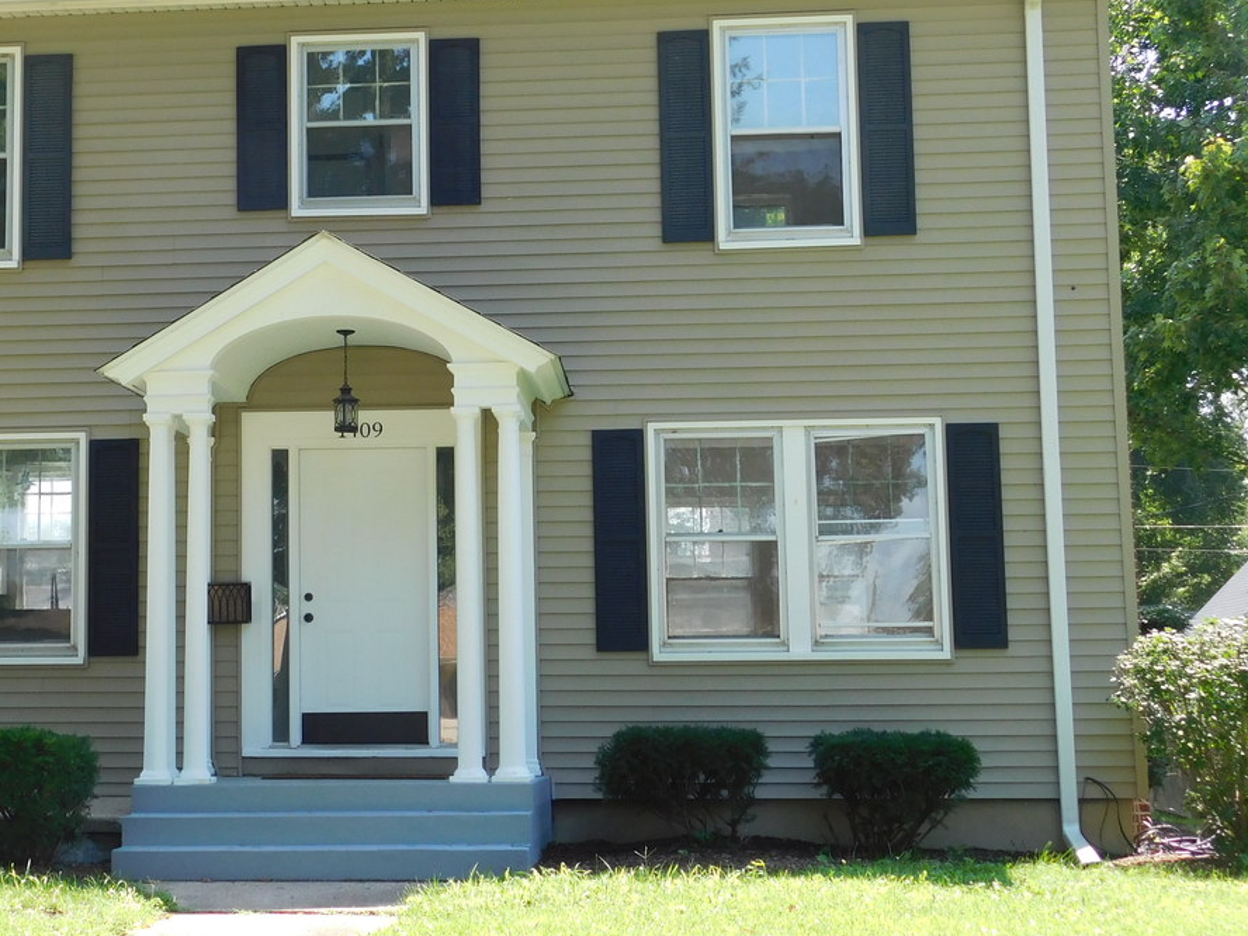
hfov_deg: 26.4
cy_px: 295
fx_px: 2632
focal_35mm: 73
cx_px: 353
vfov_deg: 20.1
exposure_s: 1/200
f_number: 3.7
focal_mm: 8
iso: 125
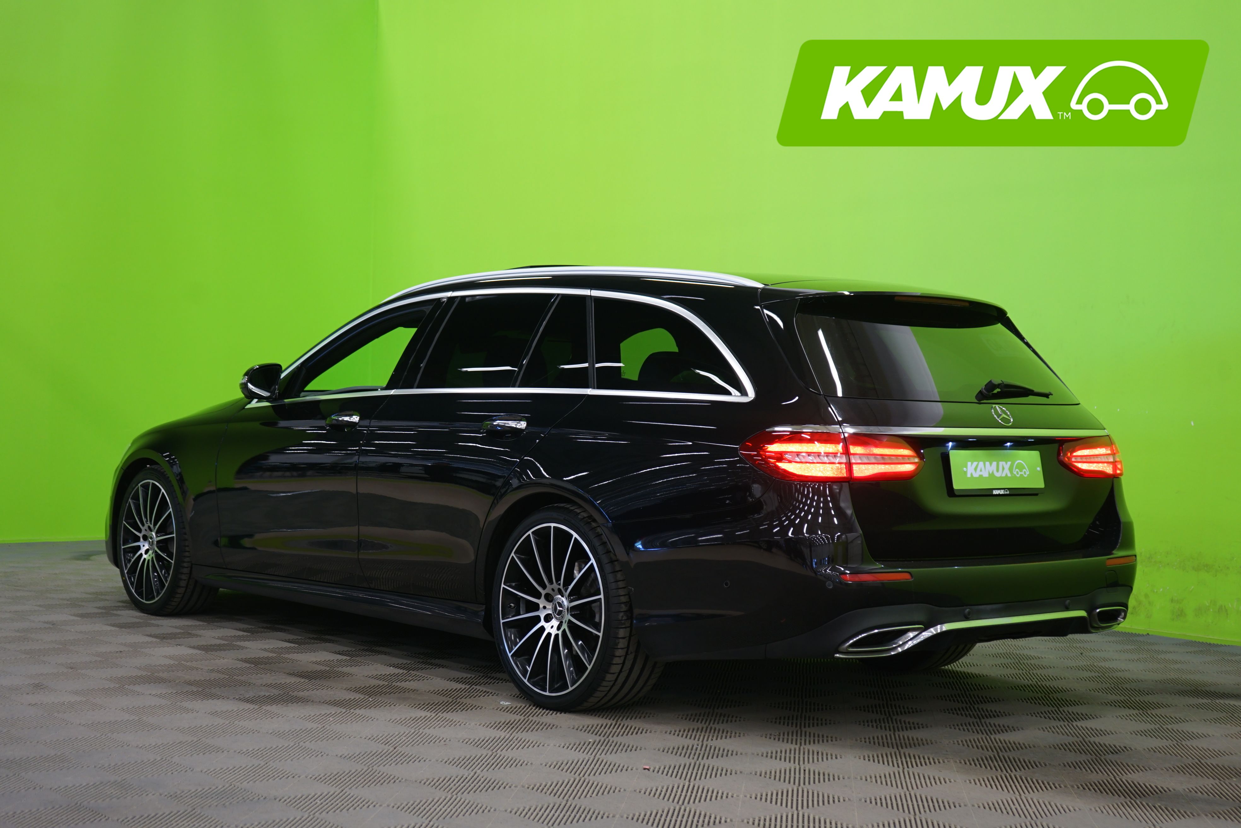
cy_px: 414
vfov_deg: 27.5
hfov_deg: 40.3
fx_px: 1689
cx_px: 620
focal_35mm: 49
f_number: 4.5
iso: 400
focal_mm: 49
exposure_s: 1/8
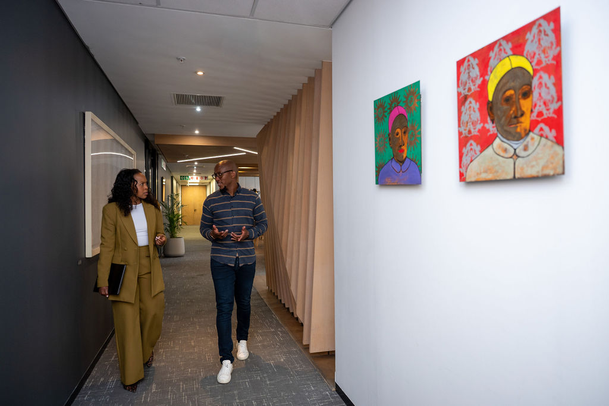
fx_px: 406
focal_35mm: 24
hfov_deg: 73.7
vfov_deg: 53.1
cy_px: 203
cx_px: 304
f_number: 2.8
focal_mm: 24
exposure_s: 1/125
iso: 800
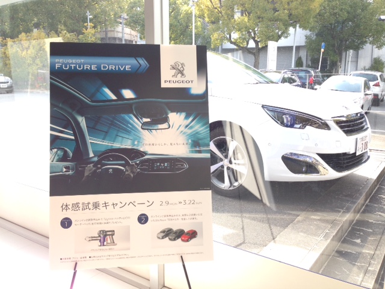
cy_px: 144
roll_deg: +0.1
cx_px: 192
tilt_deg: -10.8
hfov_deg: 55.4
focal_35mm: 33
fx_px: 367
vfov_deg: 42.9
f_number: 2.4
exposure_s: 1/122
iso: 50
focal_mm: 4.12
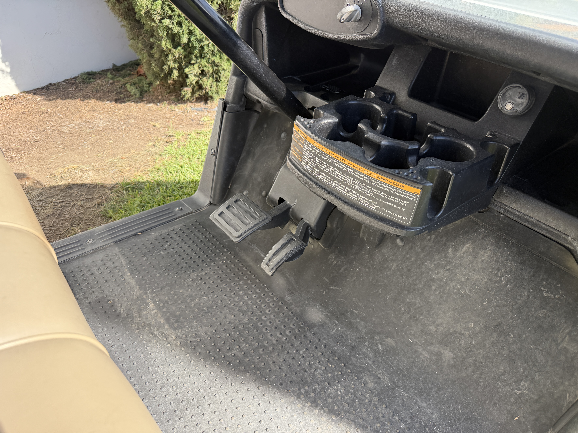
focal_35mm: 24
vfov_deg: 56.8
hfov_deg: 71.6
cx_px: 289
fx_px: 401
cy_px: 216
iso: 100
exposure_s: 1/992
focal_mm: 6.76
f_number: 1.78
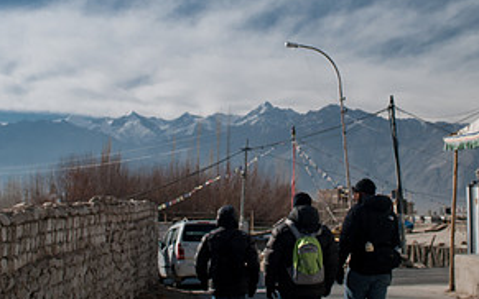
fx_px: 796
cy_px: 100
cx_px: 249
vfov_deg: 21.2
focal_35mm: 61
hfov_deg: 33.5
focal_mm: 20
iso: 100
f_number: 6.3
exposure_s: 1/160
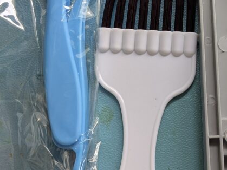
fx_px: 433
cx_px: 191
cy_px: 58
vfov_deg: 22.2
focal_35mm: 66
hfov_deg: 28.6
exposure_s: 1/99.9
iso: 61
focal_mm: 4.38
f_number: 1.73
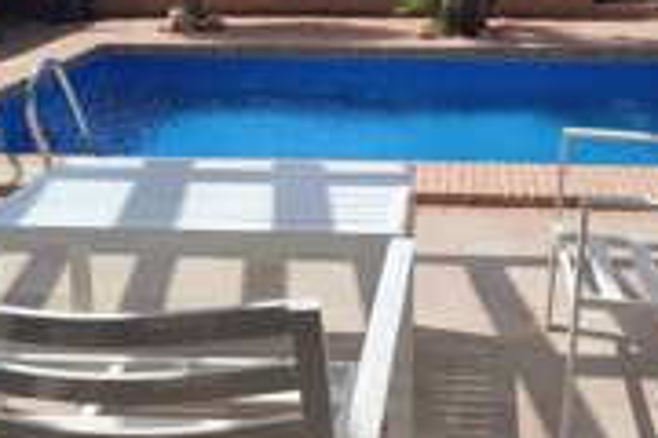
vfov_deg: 25.1
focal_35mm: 52
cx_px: 431
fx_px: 950
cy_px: 36
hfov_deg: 37.8
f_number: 1.9
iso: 50
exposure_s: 1/928
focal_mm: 6.04
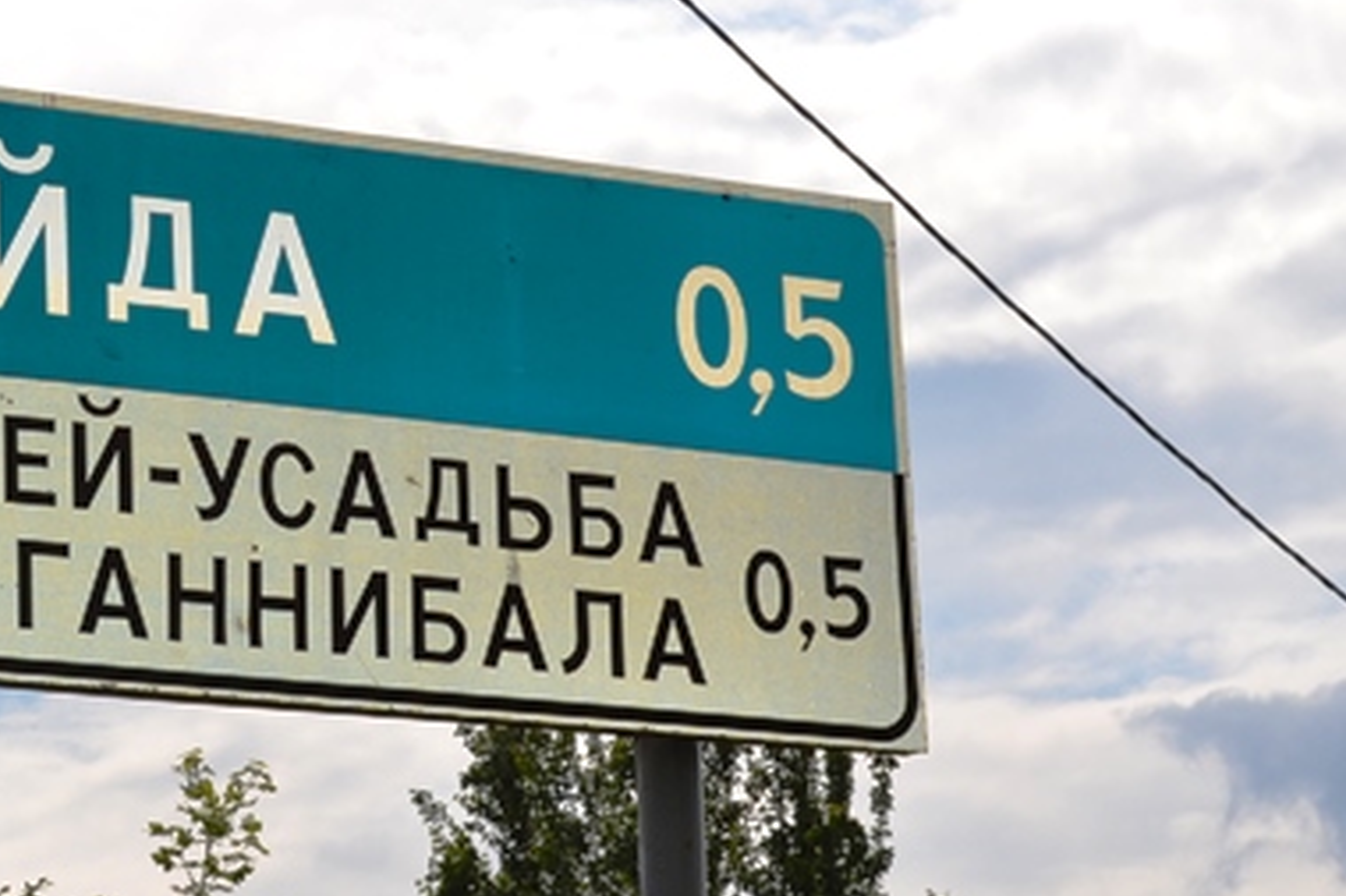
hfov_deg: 14.6
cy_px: 437
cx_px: 128
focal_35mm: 139
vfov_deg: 9.9
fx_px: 5195
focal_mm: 44
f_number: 14
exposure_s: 1/200
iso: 100
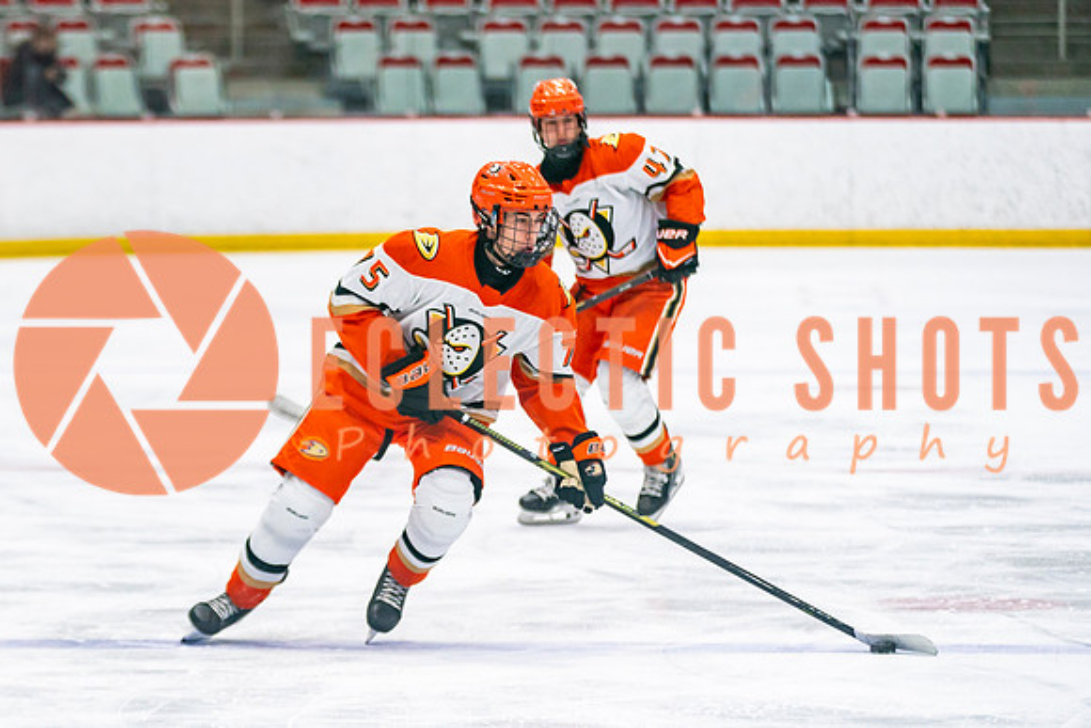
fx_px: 7209
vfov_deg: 5.8
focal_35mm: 238
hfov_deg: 8.6
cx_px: 358
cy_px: 458
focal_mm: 135
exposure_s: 1/640
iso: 640
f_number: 2.8
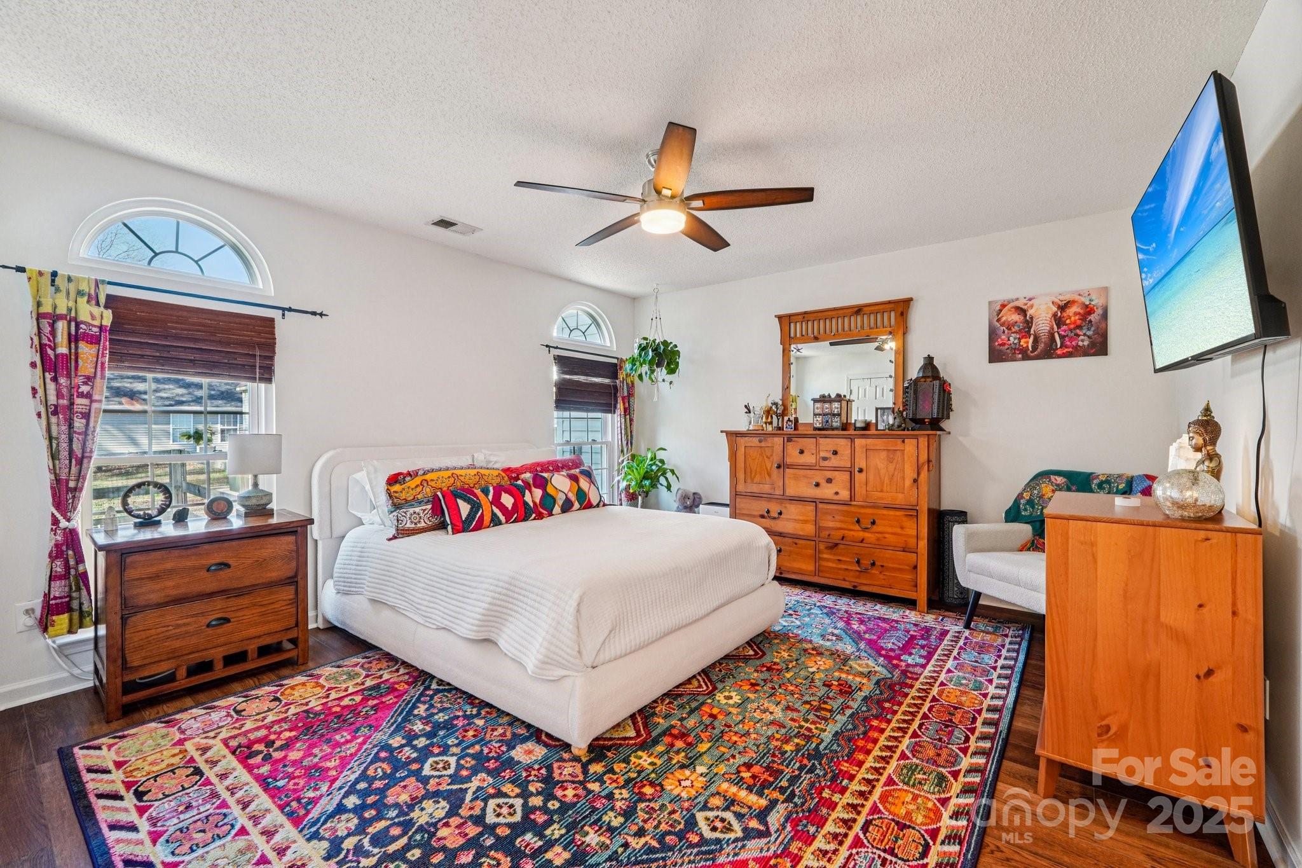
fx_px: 542
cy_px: 434
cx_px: 651
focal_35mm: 15
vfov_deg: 77.3
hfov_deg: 100.4
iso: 400
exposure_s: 1/6
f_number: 8
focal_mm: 10
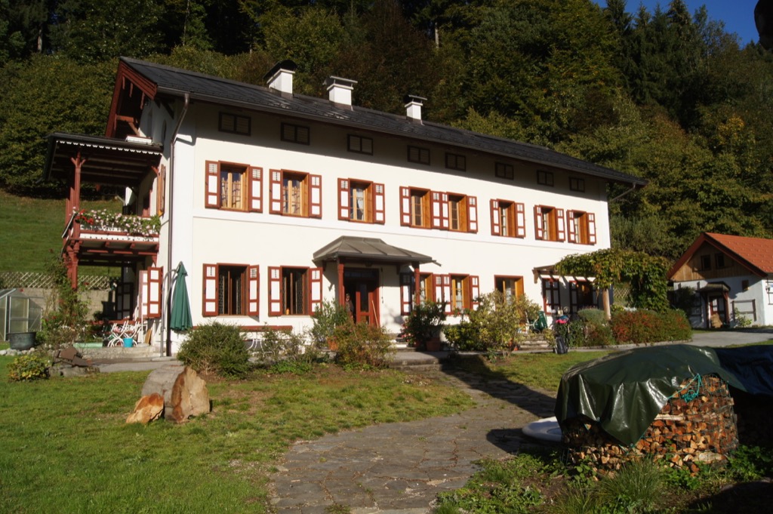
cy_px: 257
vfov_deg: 47.9
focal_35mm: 27
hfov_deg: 67.4
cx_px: 386
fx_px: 579
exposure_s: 1/160
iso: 200
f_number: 16
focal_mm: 18
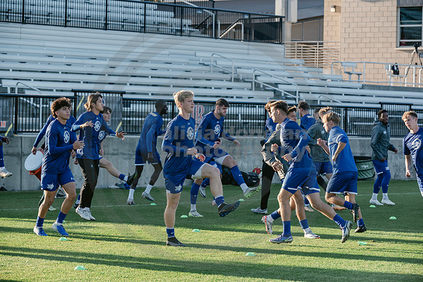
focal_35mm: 130
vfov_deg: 10.6
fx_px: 1528
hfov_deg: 15.8
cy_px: 141
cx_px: 212
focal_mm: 130
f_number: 6.3
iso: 1250
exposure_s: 1/1000
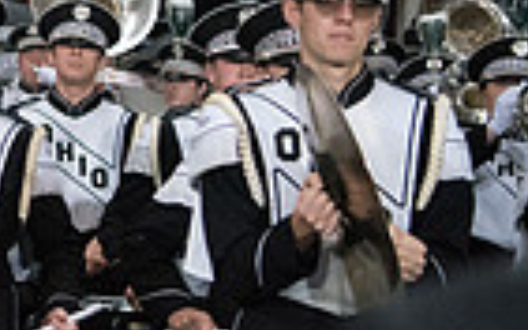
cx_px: -442
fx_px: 2661
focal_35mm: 185
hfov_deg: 10.6
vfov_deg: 7.1
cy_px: 43
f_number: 2.8
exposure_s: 1/4000
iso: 10000
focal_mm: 44
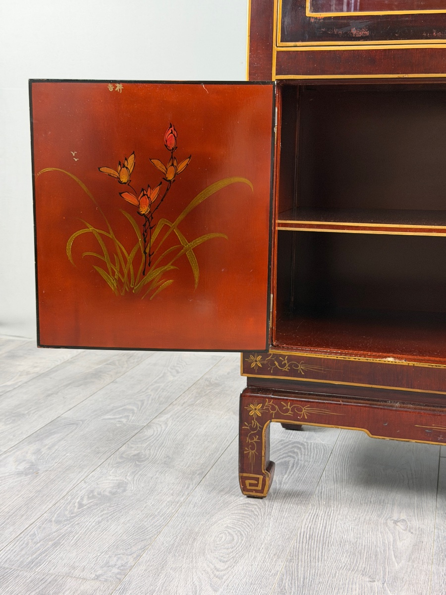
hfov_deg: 30.3
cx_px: 223
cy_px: 298
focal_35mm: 48
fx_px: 825
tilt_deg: -10.0
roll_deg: -1.6
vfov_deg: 39.7
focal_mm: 6.76
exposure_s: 1/50
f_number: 1.78
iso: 200
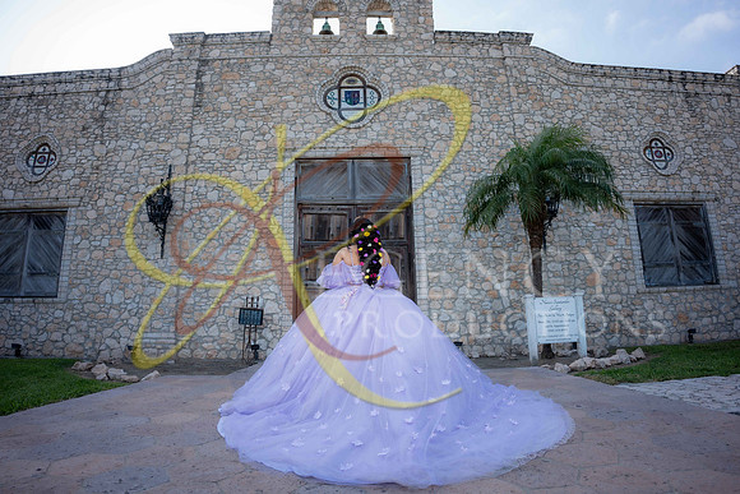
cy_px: 247
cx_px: 370
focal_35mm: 20
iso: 125
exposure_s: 1/800
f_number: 2.8
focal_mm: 20
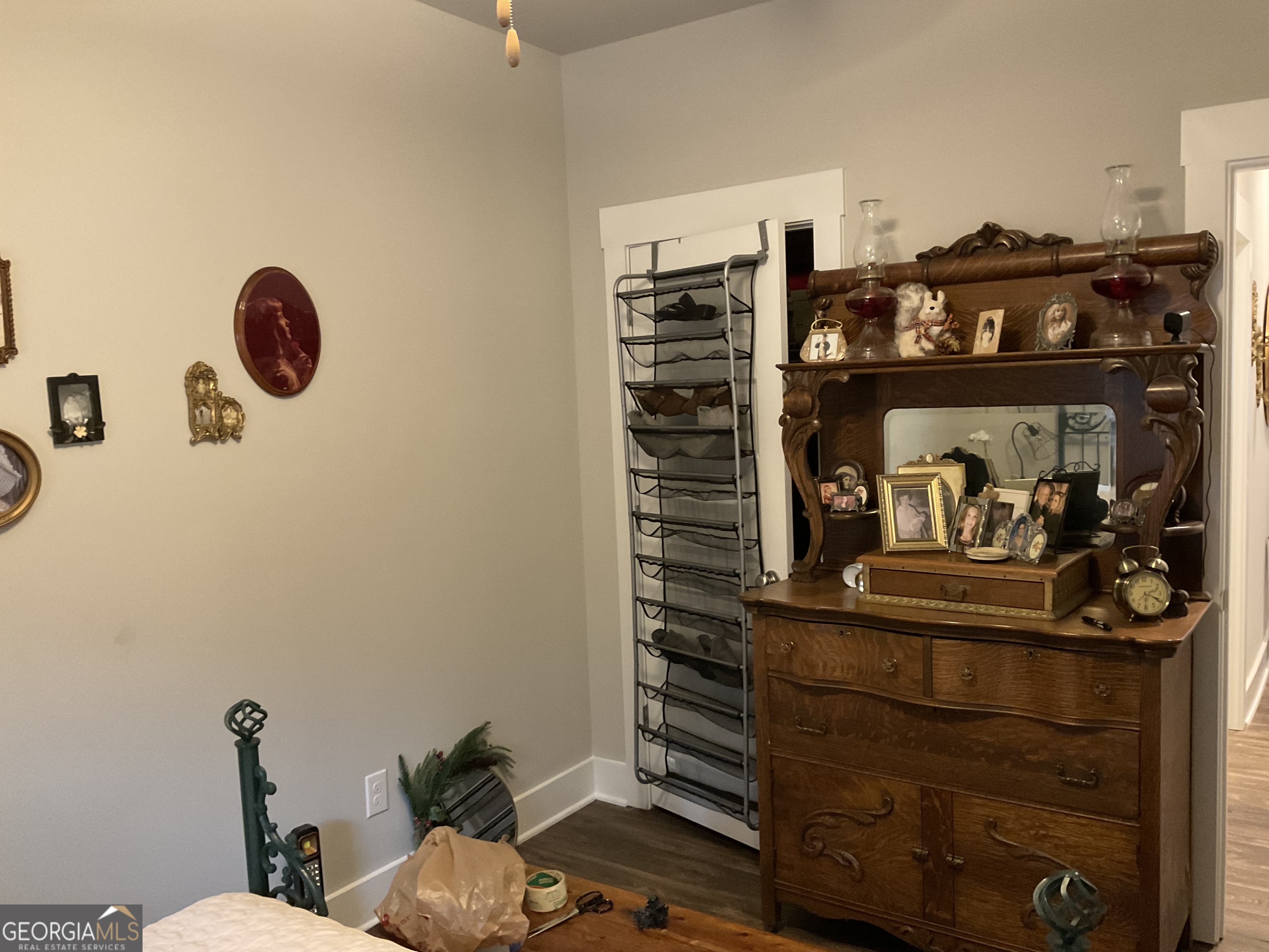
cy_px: 476
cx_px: 634
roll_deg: +1.5
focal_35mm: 29
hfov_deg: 61.7
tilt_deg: -2.4
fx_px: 1063
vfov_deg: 48.2
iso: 320
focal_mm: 3
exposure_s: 1/30
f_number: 1.8
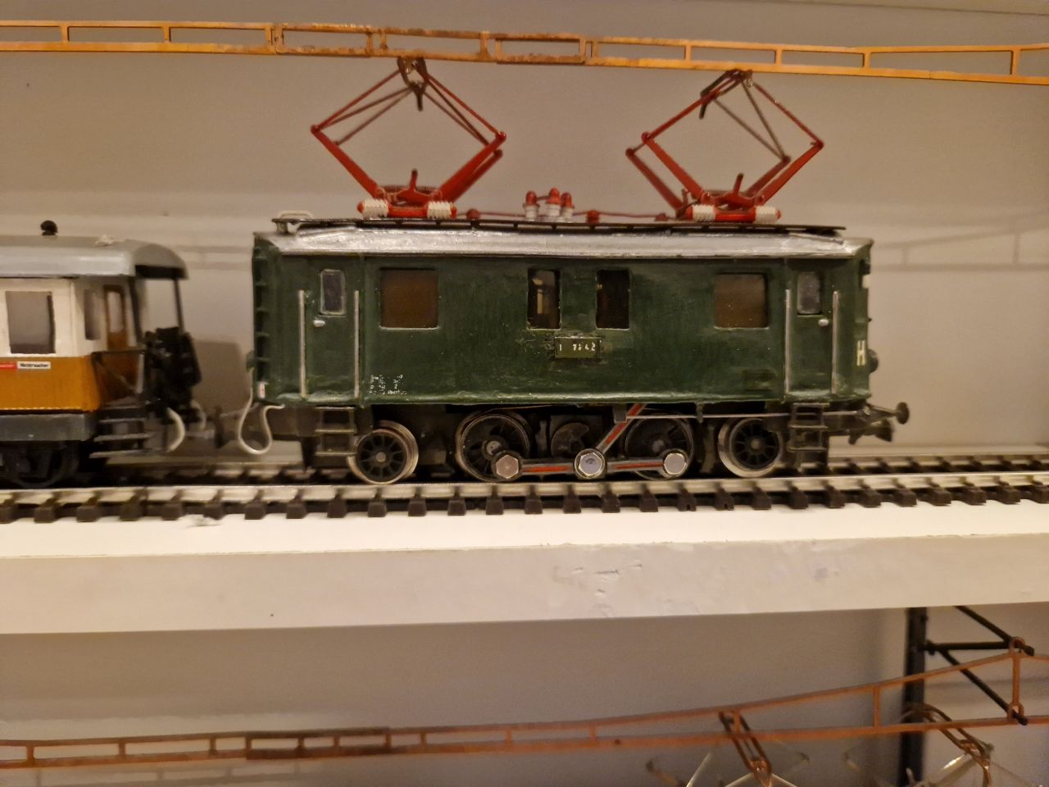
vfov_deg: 58.9
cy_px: 394
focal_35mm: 23
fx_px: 697
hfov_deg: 73.9
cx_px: 524
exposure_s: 1/100
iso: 640
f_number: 1.8
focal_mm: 5.4
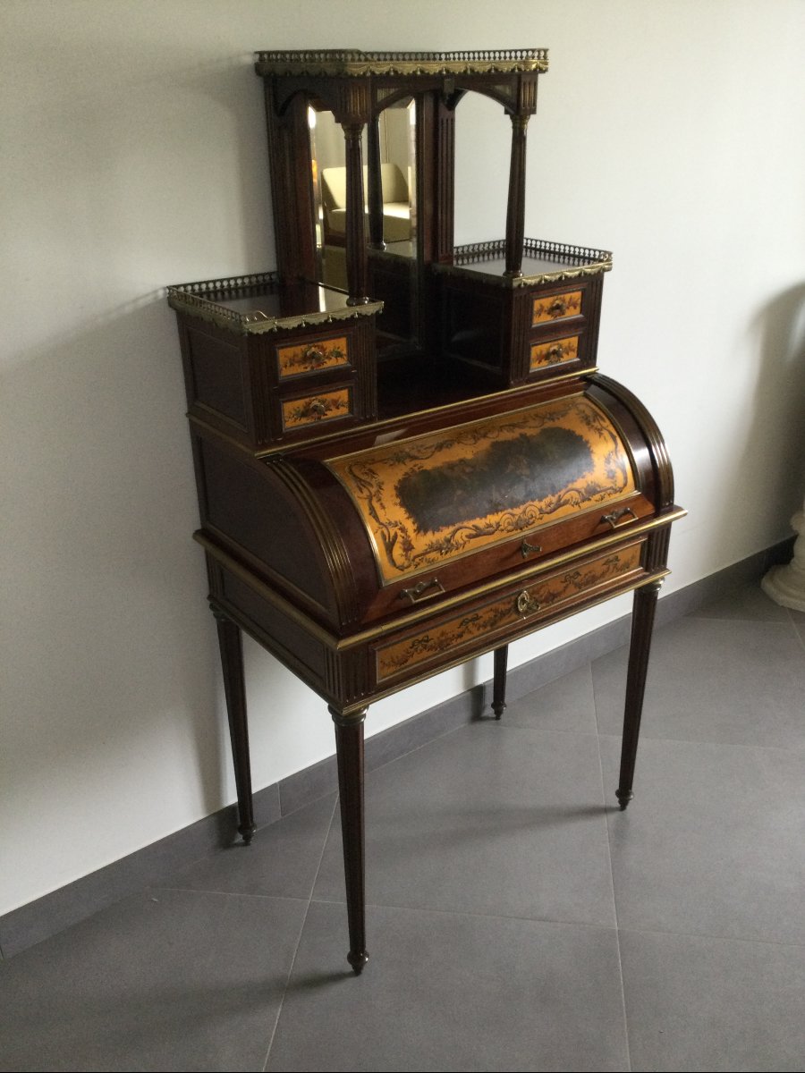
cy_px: 536
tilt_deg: -25.2
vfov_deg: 58.4
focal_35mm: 31
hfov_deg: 45.4
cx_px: 402
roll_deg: +0.7
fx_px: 961
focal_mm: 3.3
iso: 125
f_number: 2.4
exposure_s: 1/33
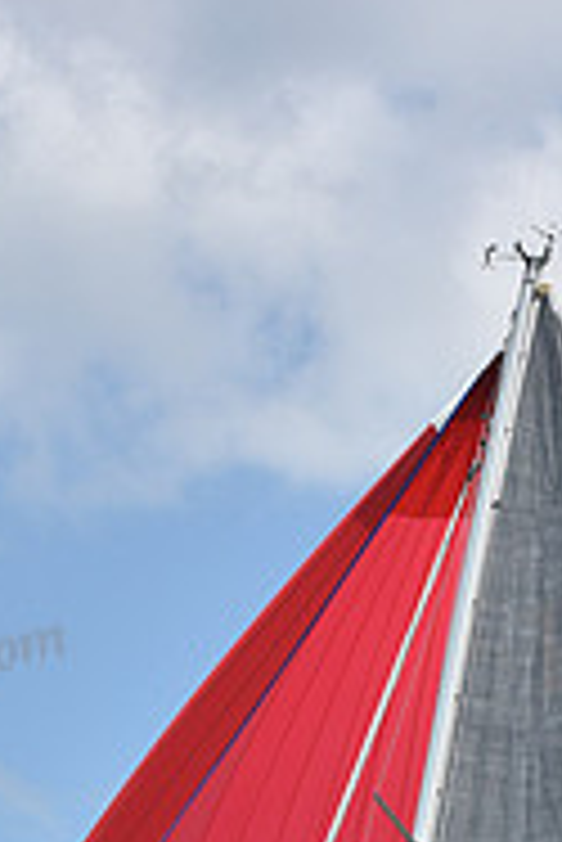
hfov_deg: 6.3
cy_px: 1292
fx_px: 5072
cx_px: 299
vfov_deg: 9.2
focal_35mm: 217
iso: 320
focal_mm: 70
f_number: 9
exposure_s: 1/1000
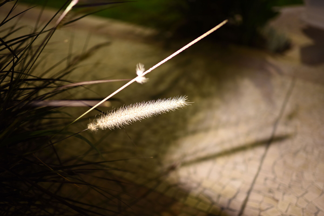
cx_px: 162
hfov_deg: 54.4
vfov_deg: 37.9
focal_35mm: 35
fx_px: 315
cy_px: 108
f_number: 1.4
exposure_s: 1/90
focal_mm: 35
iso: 500
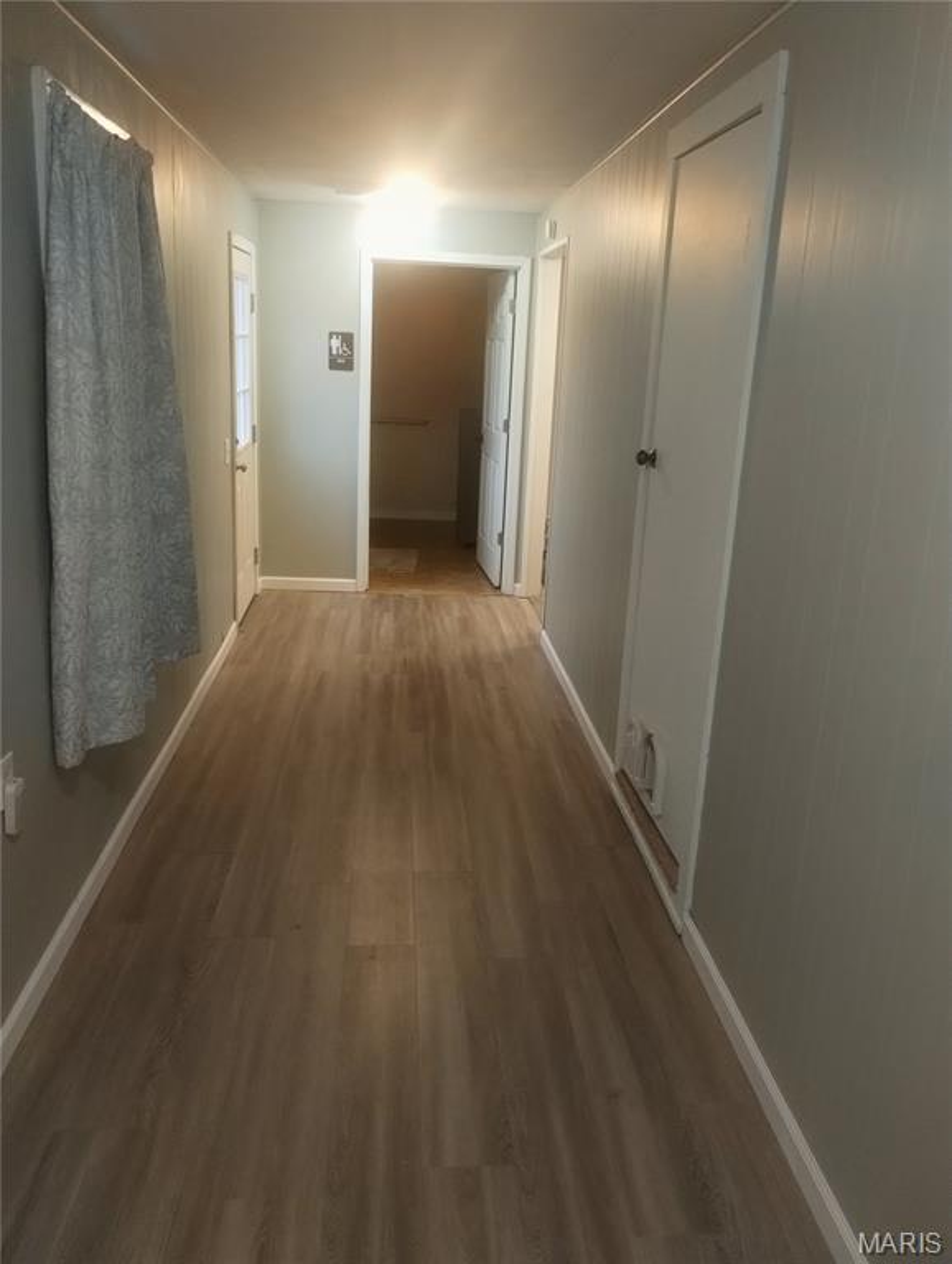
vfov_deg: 63.4
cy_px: 632
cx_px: 476
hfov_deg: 49.8
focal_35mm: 28
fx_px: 1024
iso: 722
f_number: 1.8
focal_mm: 4.27
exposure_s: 1/30
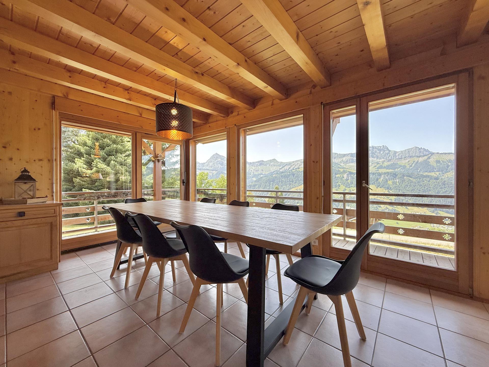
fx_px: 198
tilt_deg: +0.0
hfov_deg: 102.1
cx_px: 244
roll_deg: +0.1
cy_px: 184
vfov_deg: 85.7
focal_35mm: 14
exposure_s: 1/233
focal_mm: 2.22
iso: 64
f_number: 2.2
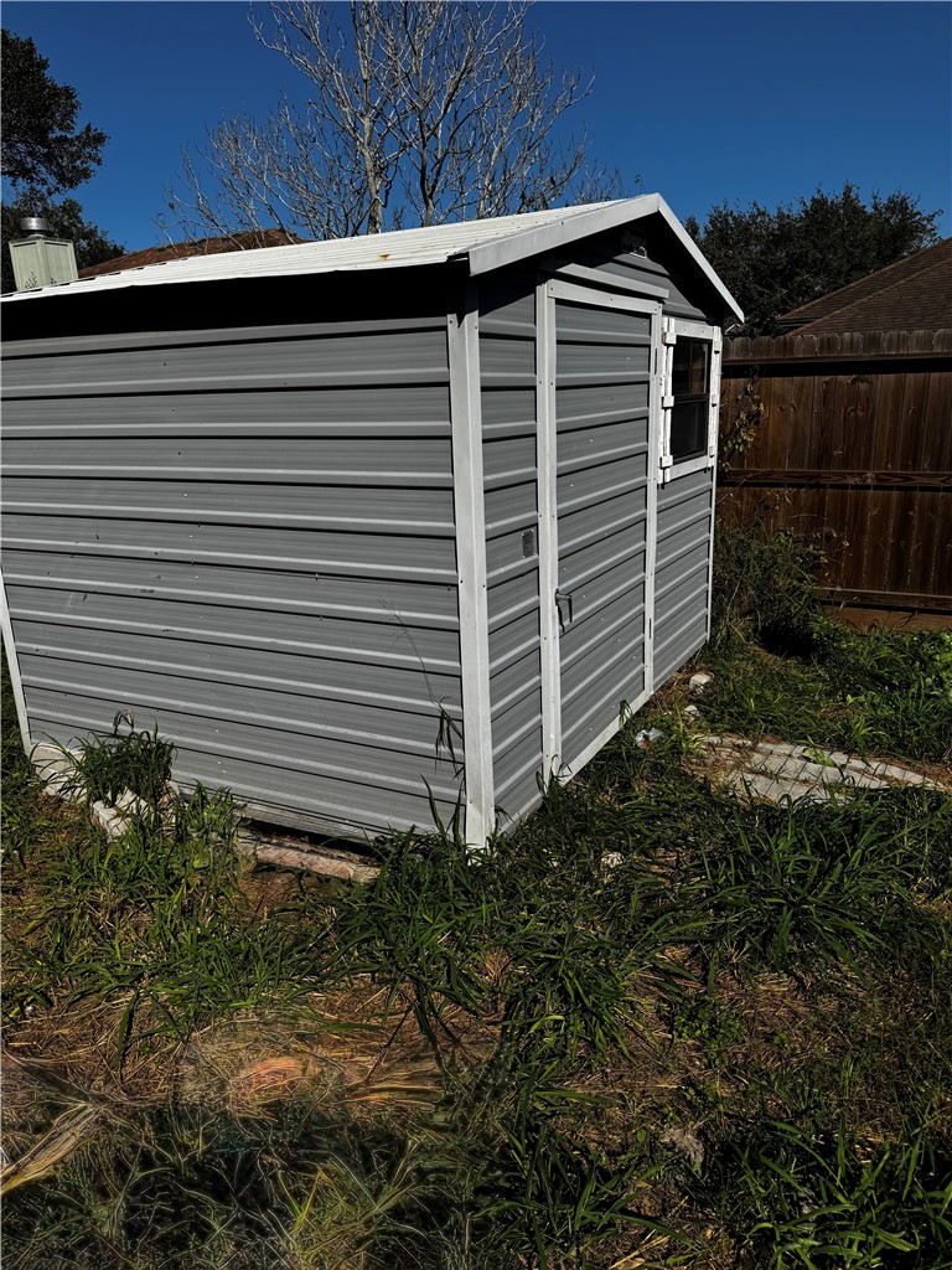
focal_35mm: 24
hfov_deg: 56.8
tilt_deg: -16.9
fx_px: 880
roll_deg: +3.6
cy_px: 635
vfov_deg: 71.6
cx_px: 476
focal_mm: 6.76
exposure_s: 1/9009
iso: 80
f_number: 1.78
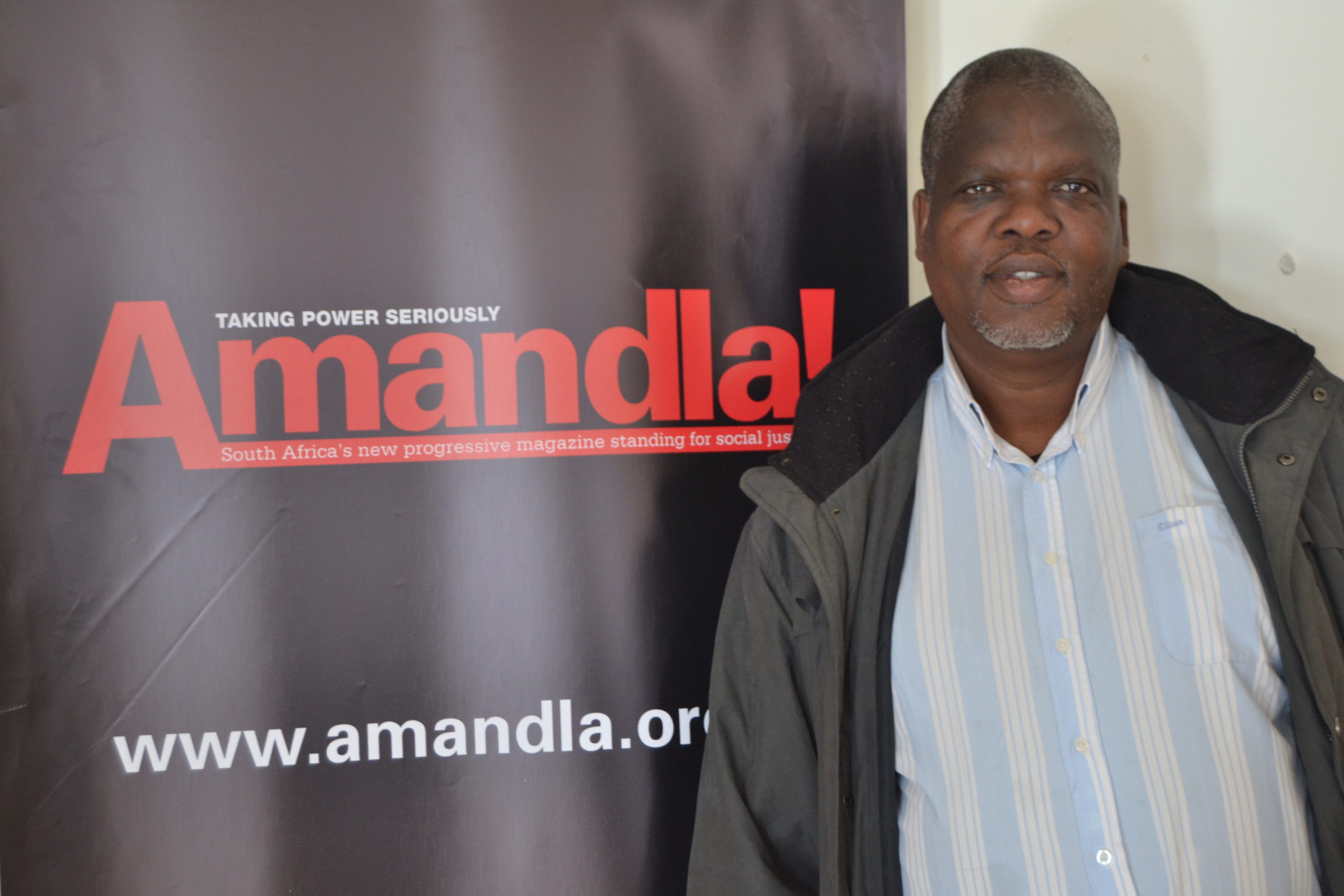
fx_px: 2240
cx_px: 672
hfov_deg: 33.4
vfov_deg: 22.6
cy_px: 448
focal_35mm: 60
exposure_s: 1/20
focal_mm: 40
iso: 800
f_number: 5
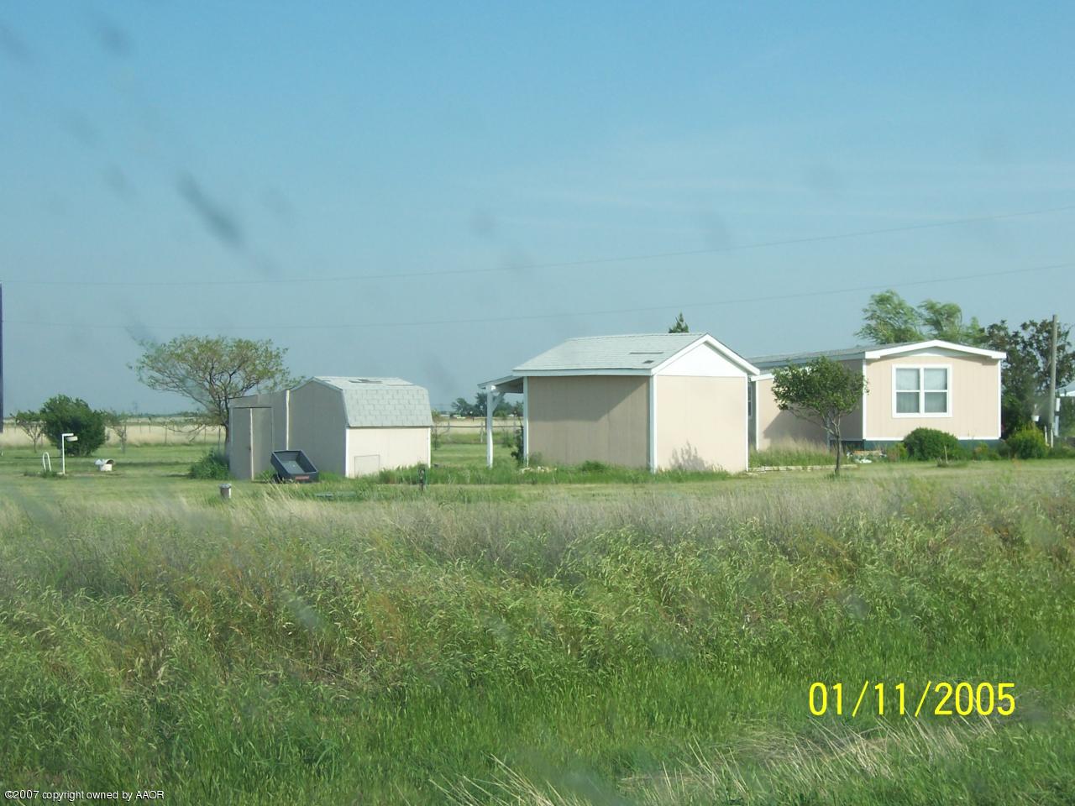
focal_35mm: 73
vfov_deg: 20.2
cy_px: 403
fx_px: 2267
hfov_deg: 26.7
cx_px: 538
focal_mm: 12.1
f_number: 4.8
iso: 80
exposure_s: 1/250
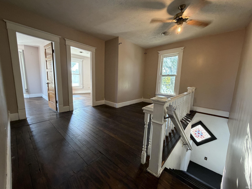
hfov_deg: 102.1
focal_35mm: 14
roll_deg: -0.5
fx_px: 102
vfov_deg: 85.7
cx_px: 126
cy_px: 94
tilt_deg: -8.1
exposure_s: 1/60
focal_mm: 2.22
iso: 250
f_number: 2.2
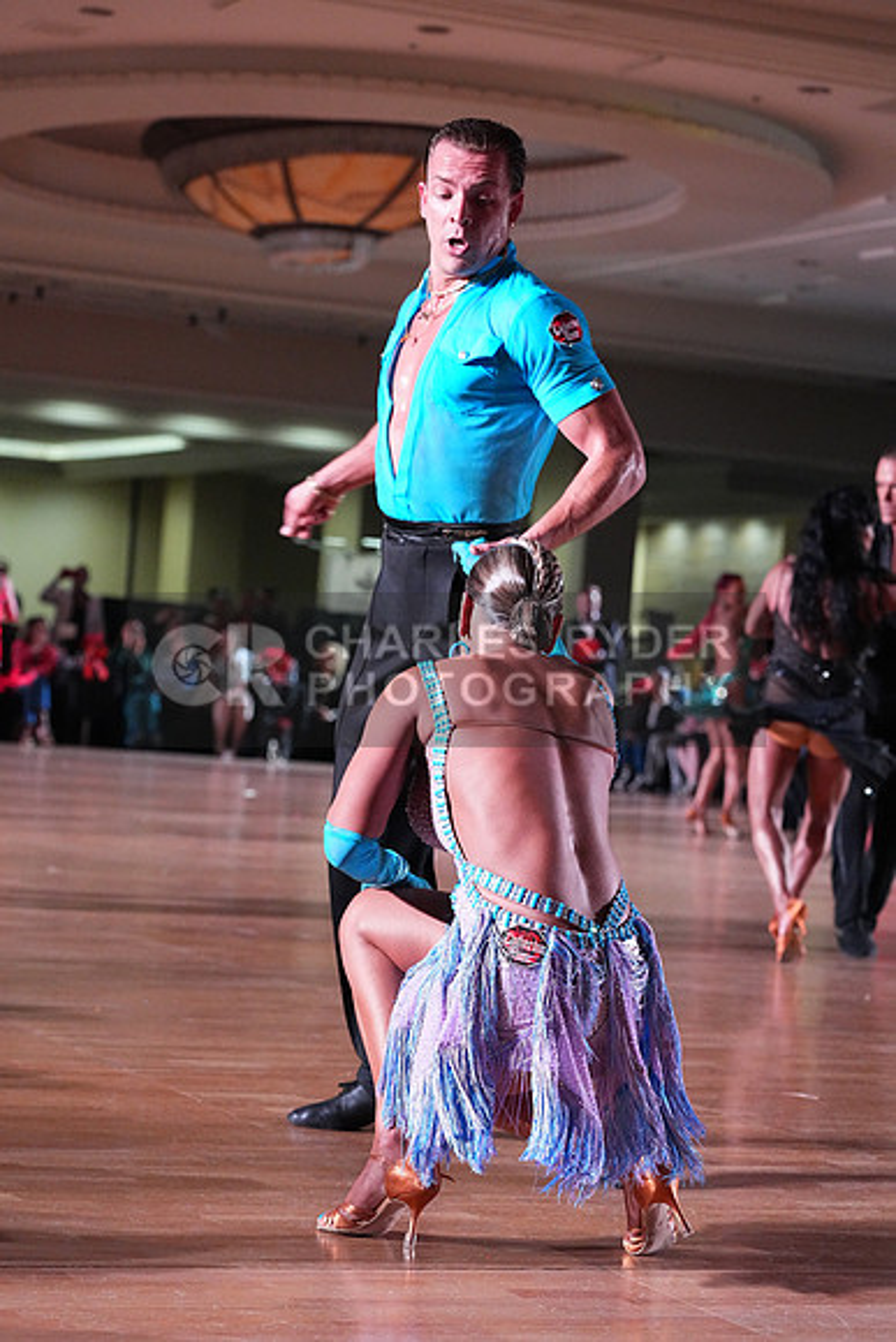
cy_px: 671
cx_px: 448
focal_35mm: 89
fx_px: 3320
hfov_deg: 15.4
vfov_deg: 22.9
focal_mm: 89
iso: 10000
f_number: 5
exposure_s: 1/400
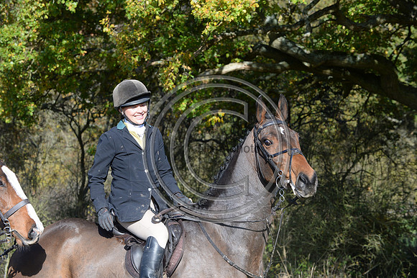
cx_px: 208
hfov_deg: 19.5
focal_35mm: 105
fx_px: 1216
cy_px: 139
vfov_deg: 13.0
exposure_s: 1/1250
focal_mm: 105
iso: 1000
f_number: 6.3
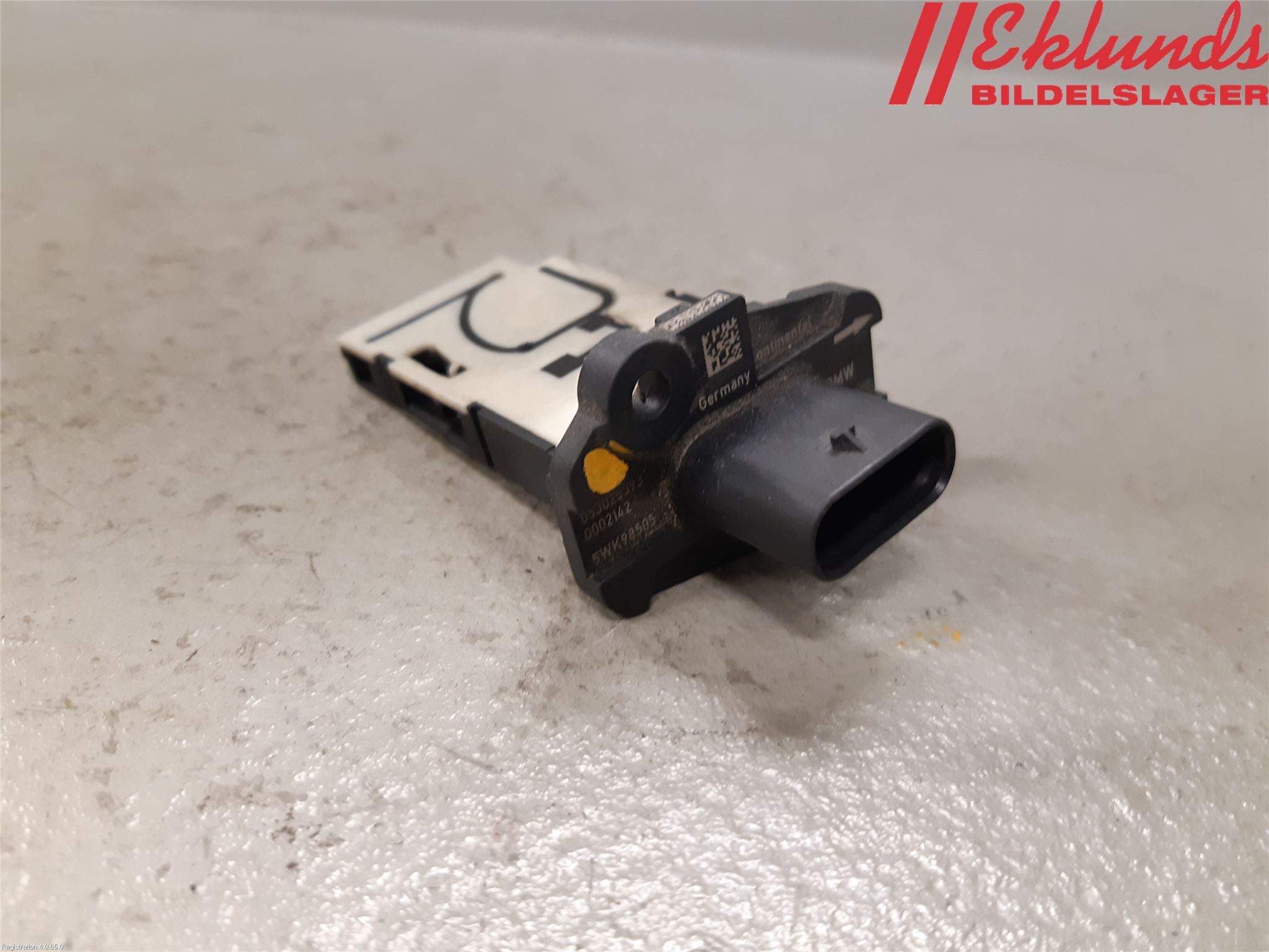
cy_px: 476
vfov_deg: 53.1
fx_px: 953
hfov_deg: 67.3
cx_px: 634
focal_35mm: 26
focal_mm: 3.93
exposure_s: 1/50
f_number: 1.7
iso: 160
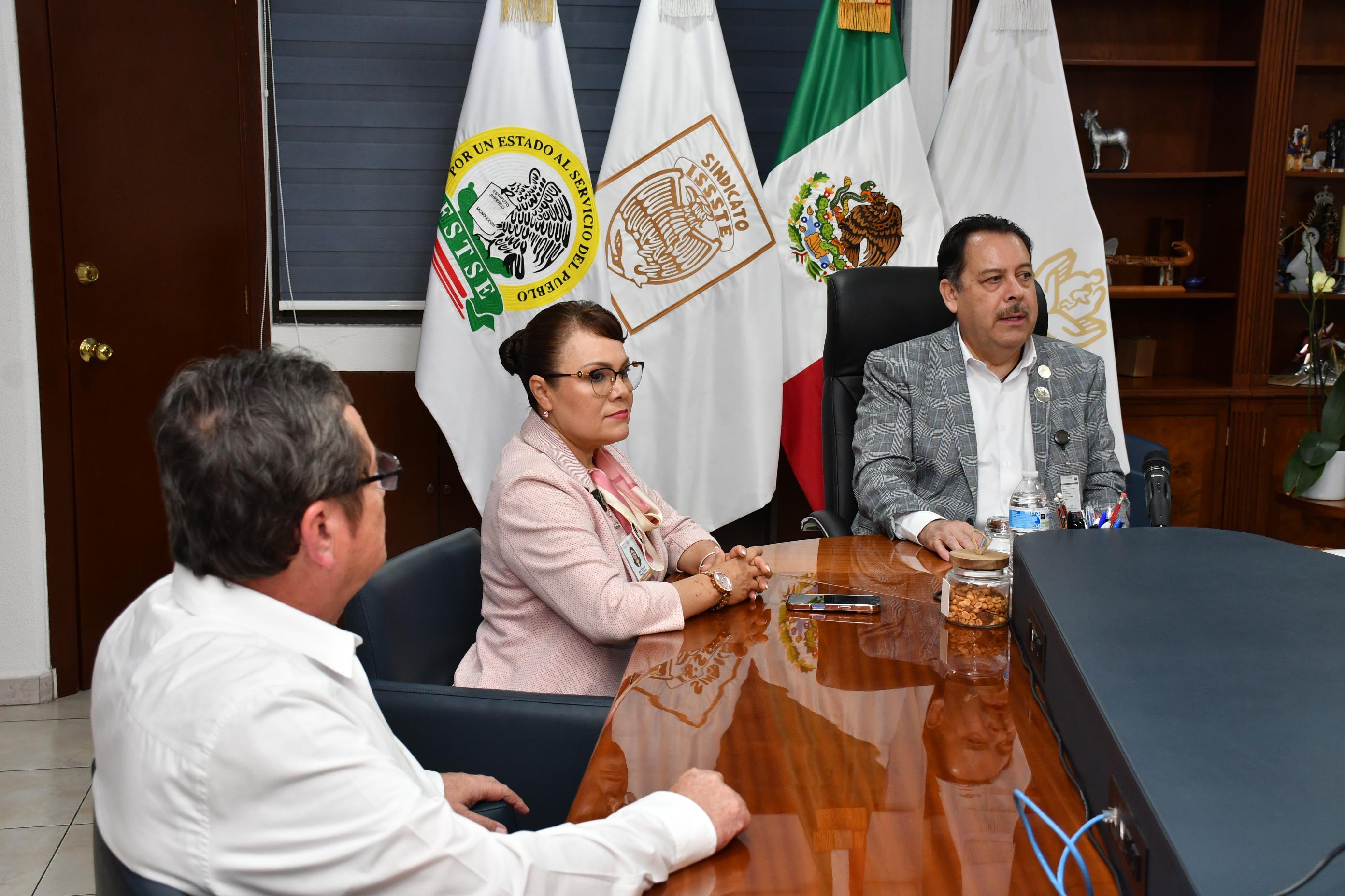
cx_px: 672
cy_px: 448
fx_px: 1793
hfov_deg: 41.1
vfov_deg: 28.1
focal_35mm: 48
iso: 1000
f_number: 5.6
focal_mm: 32
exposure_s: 1/100
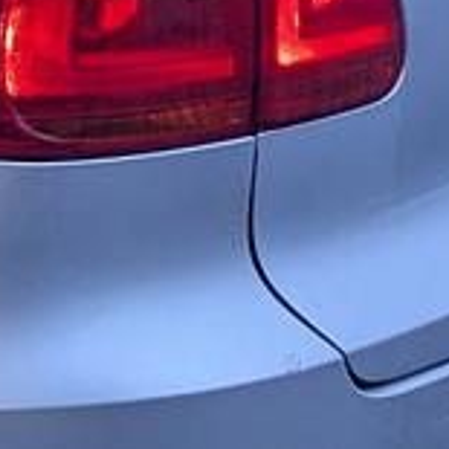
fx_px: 2568
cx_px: -729
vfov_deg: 10.0
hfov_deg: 8.8
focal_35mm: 175
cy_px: 211
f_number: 1.85
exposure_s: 1/90.1
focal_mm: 6.81
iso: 152
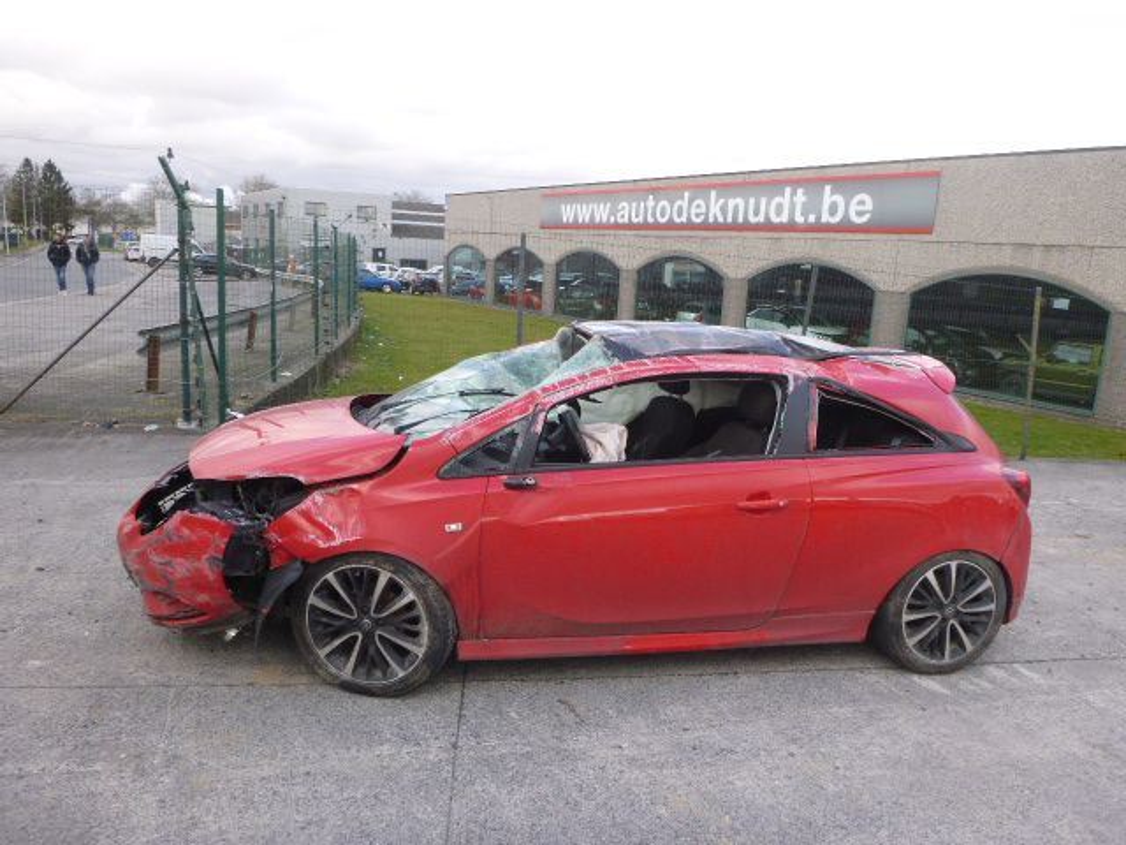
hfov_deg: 69.4
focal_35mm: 25
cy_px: 422
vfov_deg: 54.9
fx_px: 813
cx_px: 563
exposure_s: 1/100
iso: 100
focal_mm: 4.5
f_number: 3.9
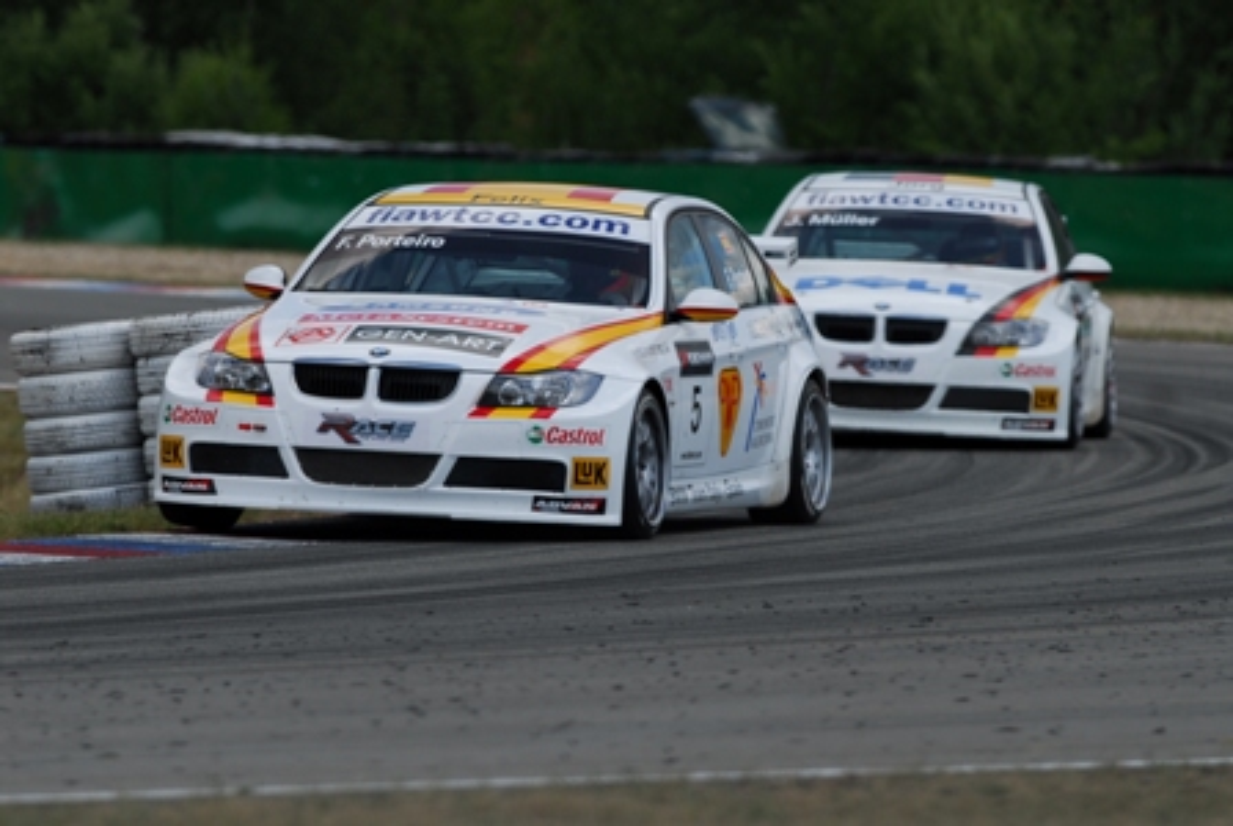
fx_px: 15432
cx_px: 616
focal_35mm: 450
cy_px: 413
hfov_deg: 4.6
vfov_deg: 3.1
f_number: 4.5
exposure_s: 1/800
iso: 100
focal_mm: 300
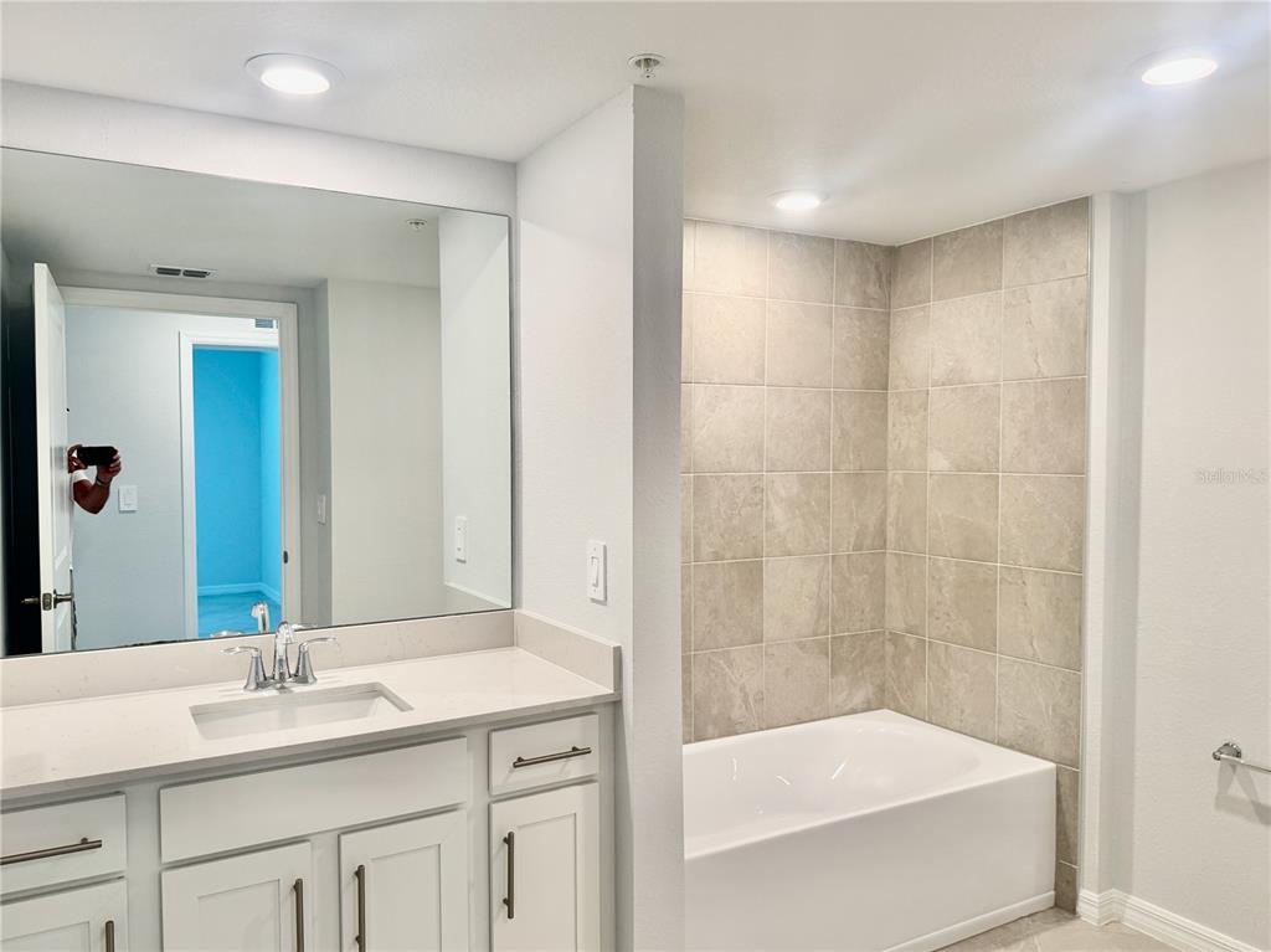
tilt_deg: -2.6
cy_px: 476
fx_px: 881
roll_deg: -2.0
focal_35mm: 24
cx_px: 636
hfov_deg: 71.6
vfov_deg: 56.8
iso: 100
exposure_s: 1/120
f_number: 1.78
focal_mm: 6.76
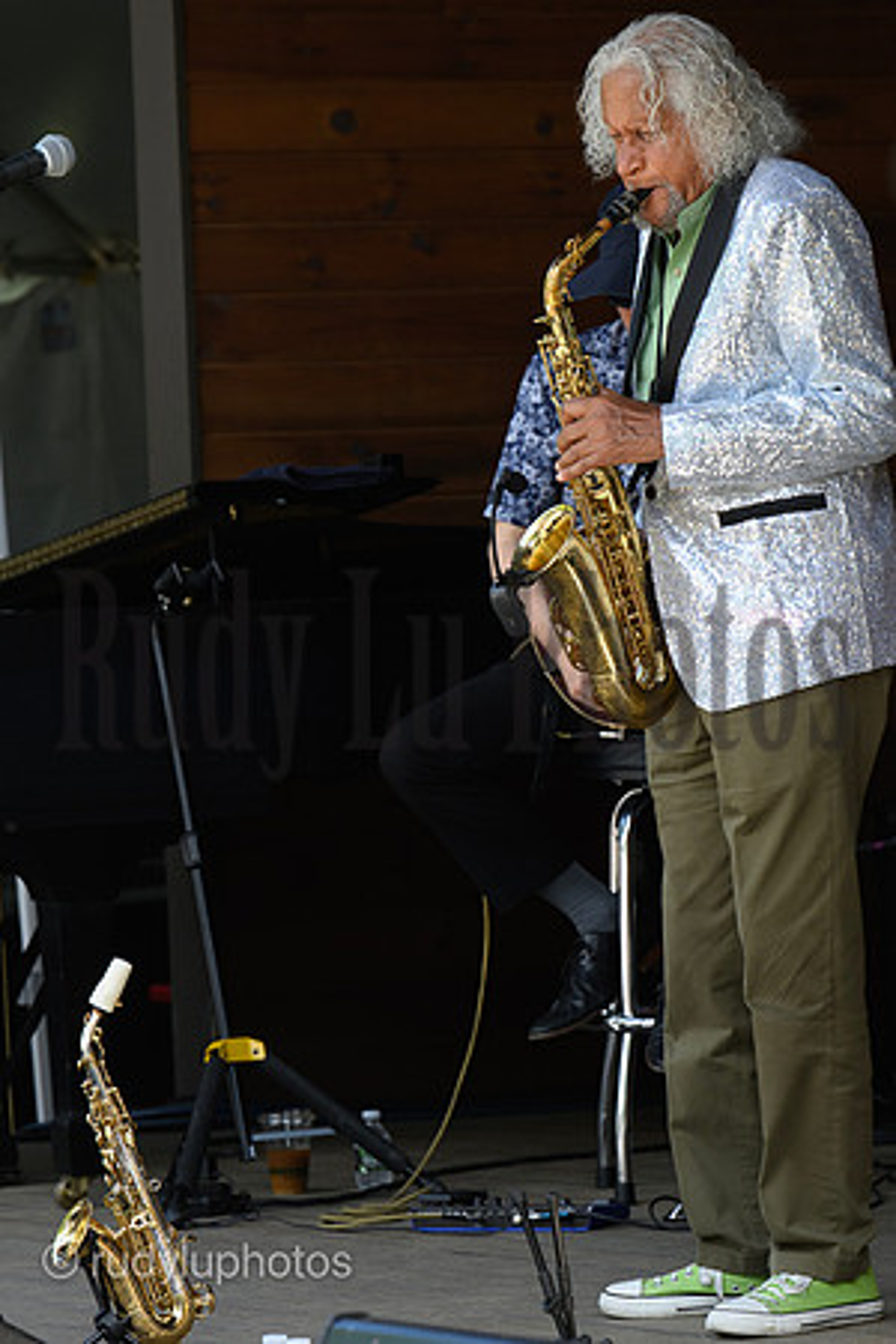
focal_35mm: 187
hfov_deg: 7.3
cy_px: 672
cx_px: 448
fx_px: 6981
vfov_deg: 11.0
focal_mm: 125
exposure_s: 1/640
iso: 800
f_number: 5.6
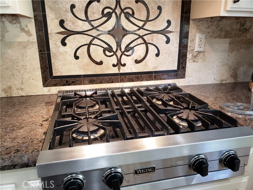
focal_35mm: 26
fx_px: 190
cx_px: 126
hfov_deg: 67.3
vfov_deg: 53.1
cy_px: 95
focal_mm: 4.3
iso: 320
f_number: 2.4
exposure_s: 1/60
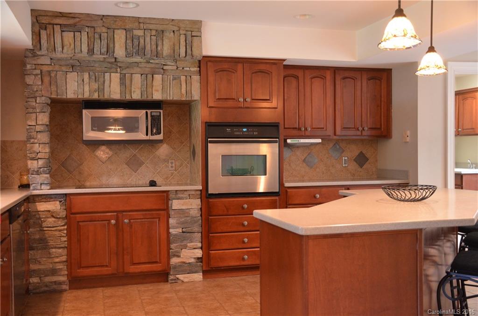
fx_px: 516
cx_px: 239
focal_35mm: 39
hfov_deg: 49.7
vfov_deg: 34.0
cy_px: 158
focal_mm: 26
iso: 1600
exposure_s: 1/15
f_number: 3.8
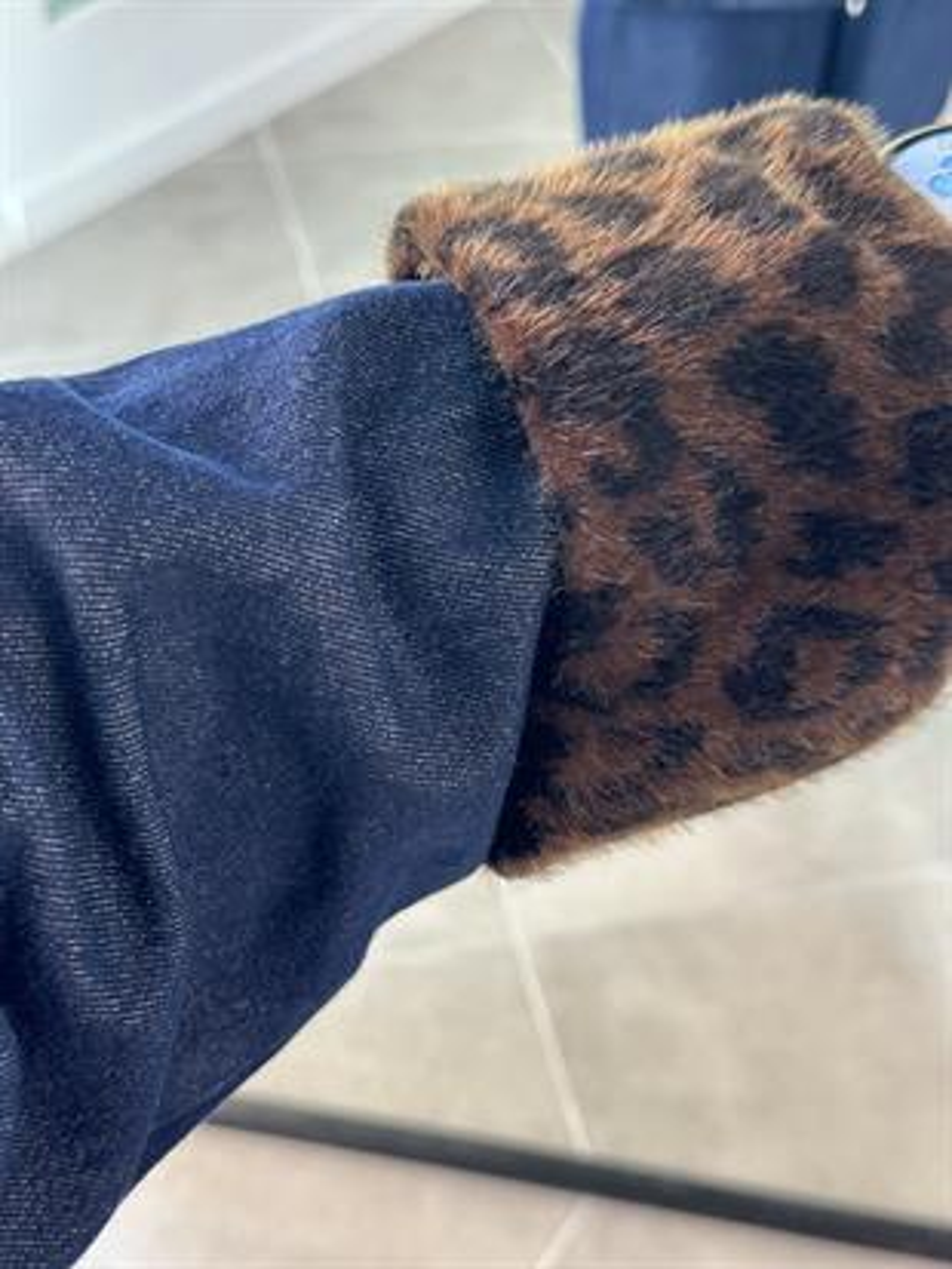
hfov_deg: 30.3
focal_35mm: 48
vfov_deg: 39.6
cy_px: 634
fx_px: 1759
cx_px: 476
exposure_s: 1/104
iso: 125
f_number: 1.78
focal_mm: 6.86
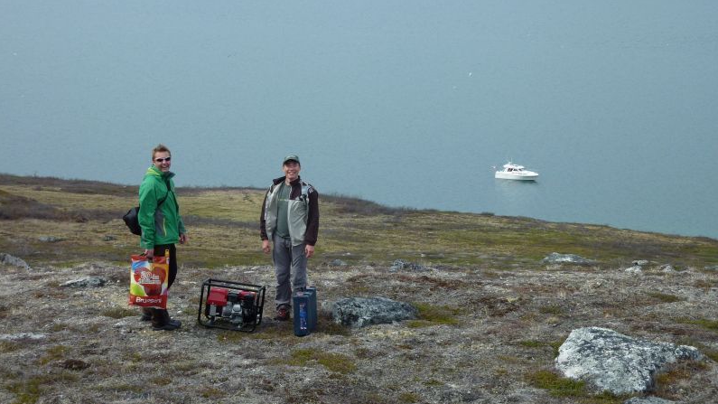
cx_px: 358
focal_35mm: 91
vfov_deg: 13.3
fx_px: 1732
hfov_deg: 23.4
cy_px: 183
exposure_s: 1/400
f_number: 4.5
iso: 80
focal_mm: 13.7
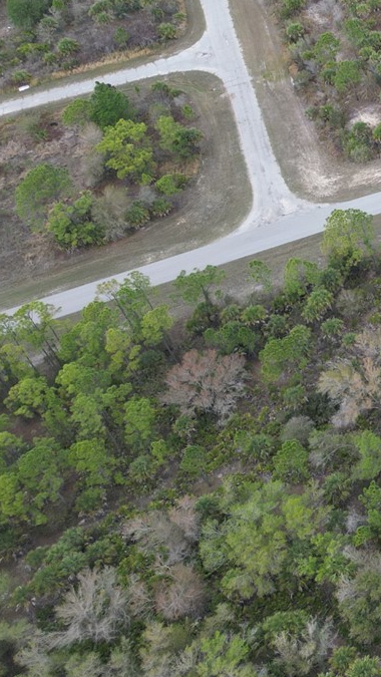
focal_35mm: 62
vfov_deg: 32.7
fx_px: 1113
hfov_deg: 15.4
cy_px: 117
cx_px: 774
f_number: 1.7
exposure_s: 1/800
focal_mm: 6.72
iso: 100
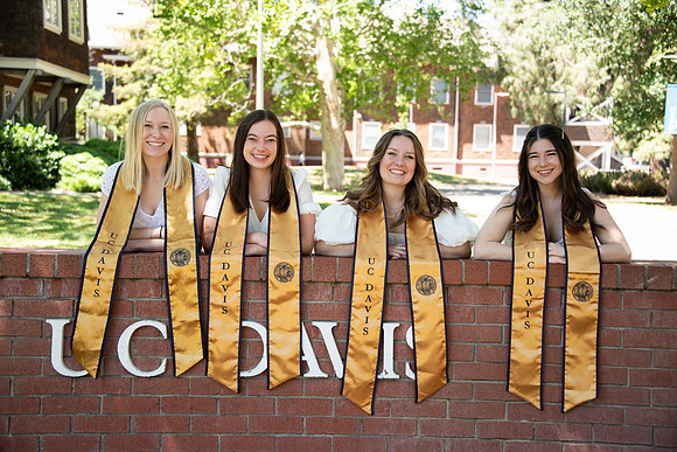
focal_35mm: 56
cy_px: 226
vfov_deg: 24.2
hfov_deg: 35.6
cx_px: 338
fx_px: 1053
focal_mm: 56
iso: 640
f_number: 4.5
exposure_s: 1/400
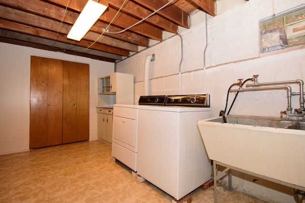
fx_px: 153
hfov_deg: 90.0
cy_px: 102
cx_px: 152
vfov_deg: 67.4
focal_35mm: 18
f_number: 9
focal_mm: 12
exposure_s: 1/60
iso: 2500
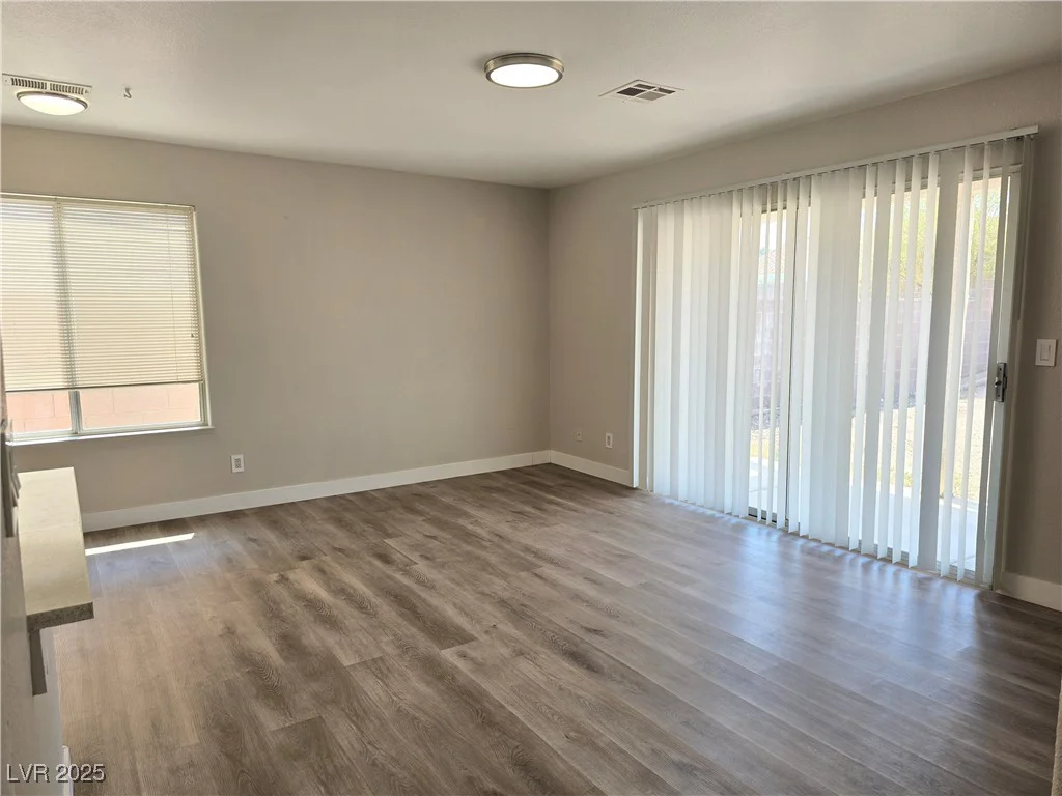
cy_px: 398
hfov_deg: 73.9
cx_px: 531
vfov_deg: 58.9
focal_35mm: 23
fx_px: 706
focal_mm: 6.3
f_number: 1.7
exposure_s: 1/120
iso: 25
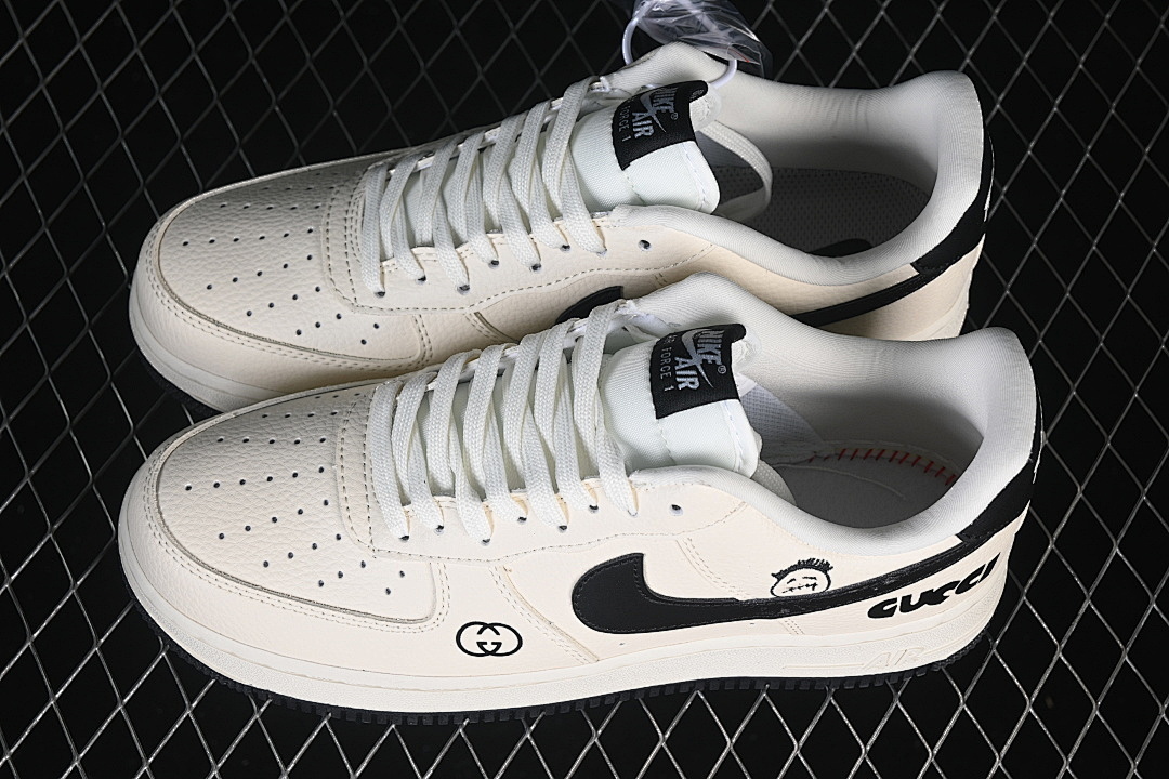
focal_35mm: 75
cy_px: 390
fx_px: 2435
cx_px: 584
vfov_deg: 18.2
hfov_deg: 27.0
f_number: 7.1
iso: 160
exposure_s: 1/80
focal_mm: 50
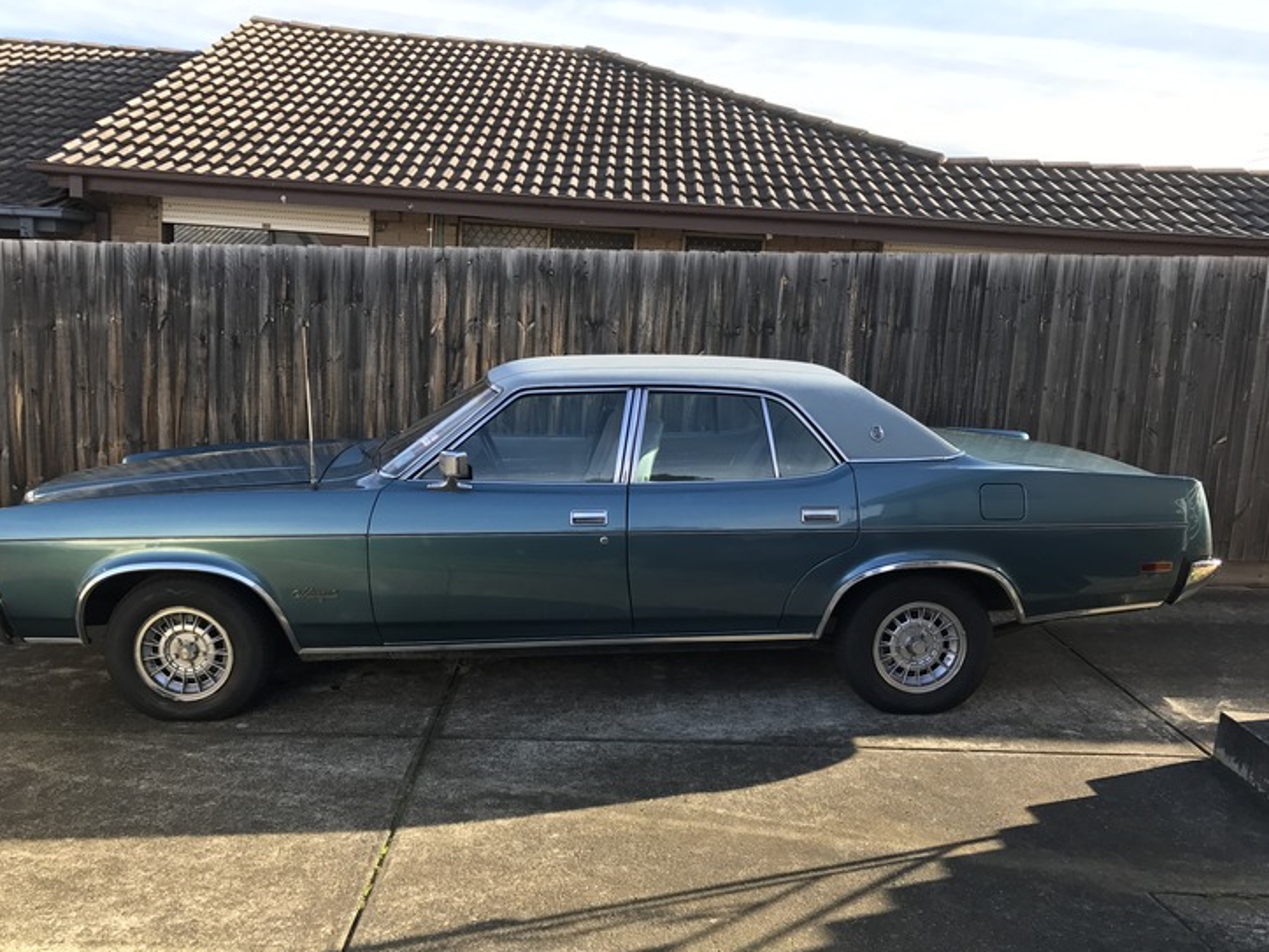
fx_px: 1136
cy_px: 516
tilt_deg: -9.7
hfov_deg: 58.3
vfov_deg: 45.4
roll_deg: -4.3
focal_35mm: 31
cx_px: 611
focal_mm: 3.99
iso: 20
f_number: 1.8
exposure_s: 1/321
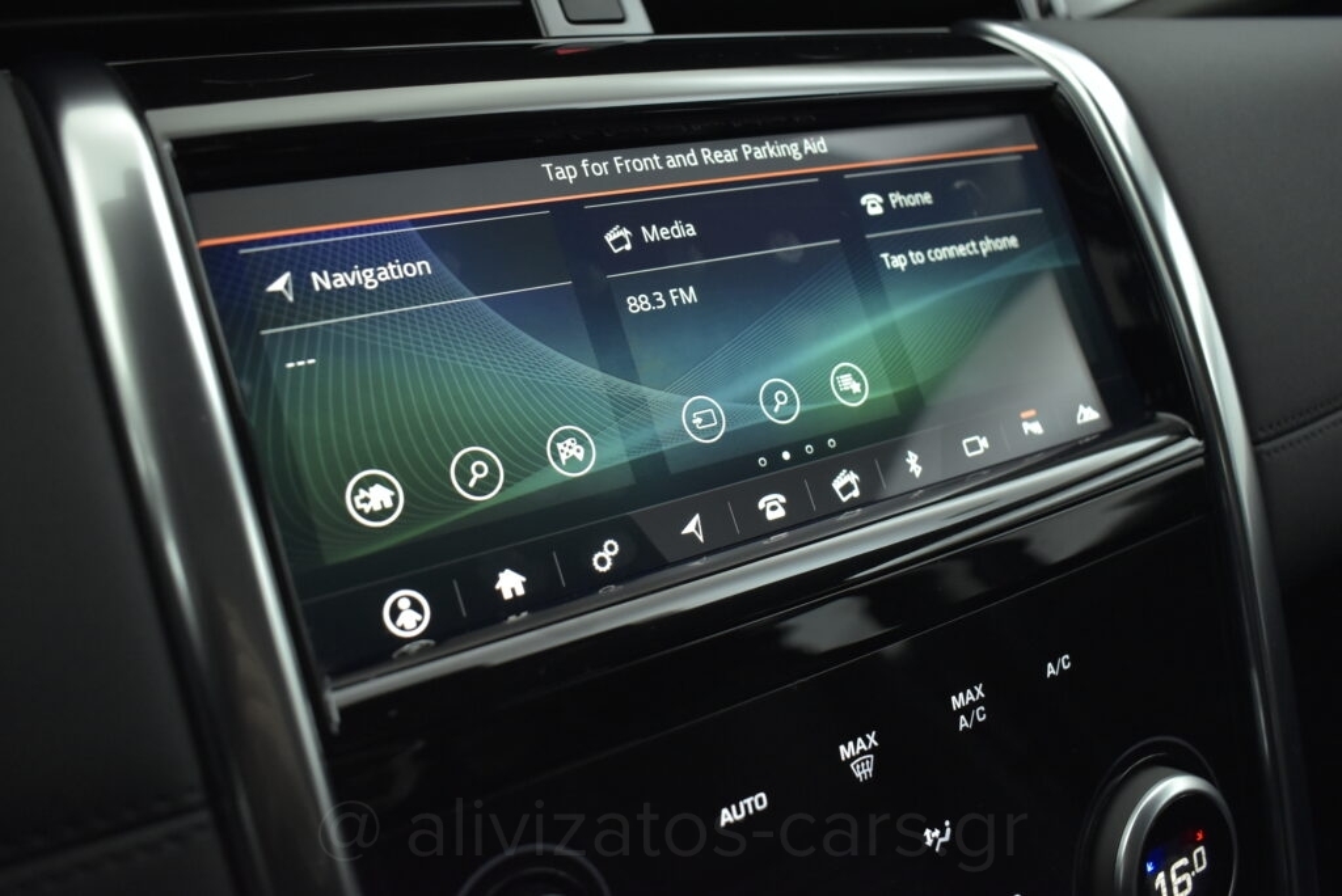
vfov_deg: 41.8
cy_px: 448
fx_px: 1175
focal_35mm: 32
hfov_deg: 59.5
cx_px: 671
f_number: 3.8
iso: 1600
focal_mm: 21
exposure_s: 1/125
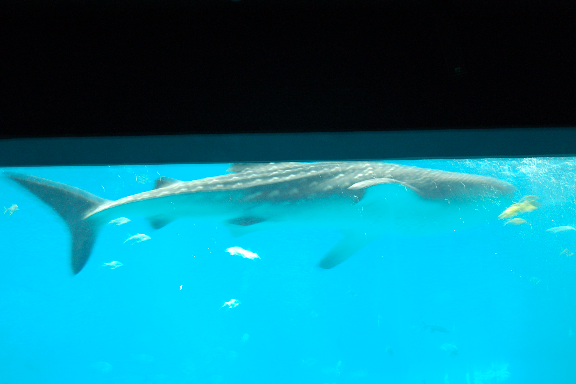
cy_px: 191
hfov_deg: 34.5
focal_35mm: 58
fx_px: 928
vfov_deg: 23.4
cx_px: 286
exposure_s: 1/5
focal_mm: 38
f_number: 4.8
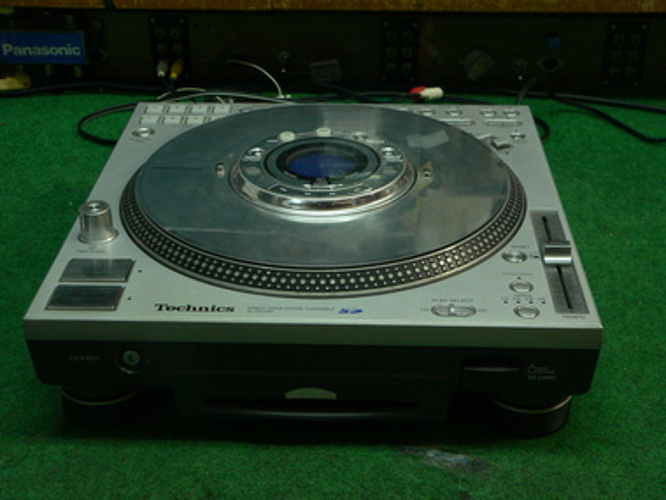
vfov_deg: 27.5
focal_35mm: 53
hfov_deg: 36.2
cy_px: 250
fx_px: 1020
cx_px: 333
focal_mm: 8.8
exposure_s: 1/25
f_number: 2.8
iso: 200
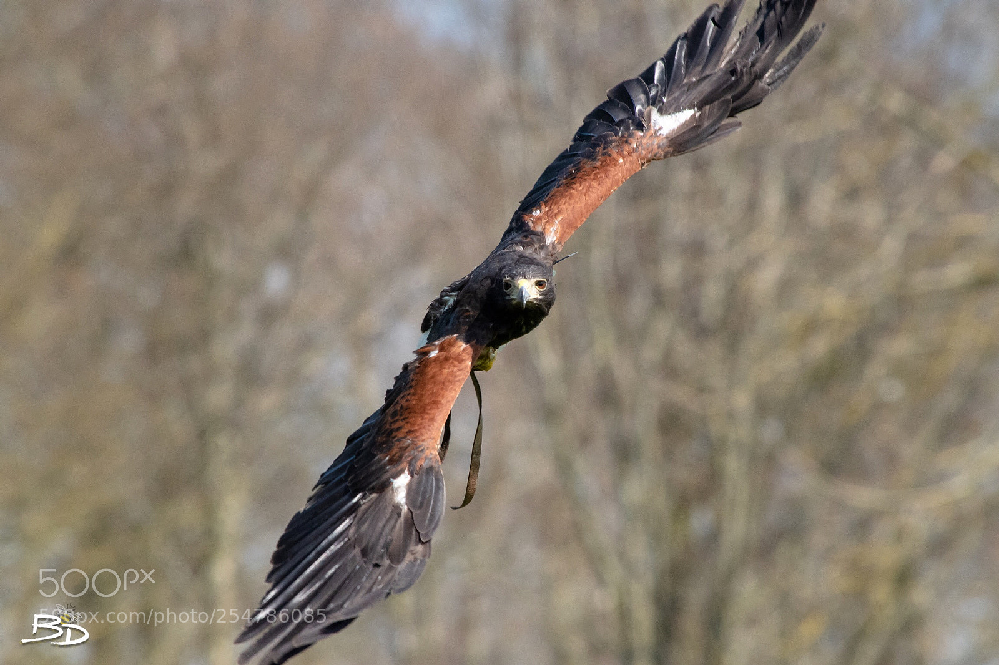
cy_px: 332
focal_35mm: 420
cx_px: 500
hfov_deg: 4.9
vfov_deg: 3.3
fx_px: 11652
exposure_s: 1/2000
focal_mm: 280
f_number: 10
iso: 2000
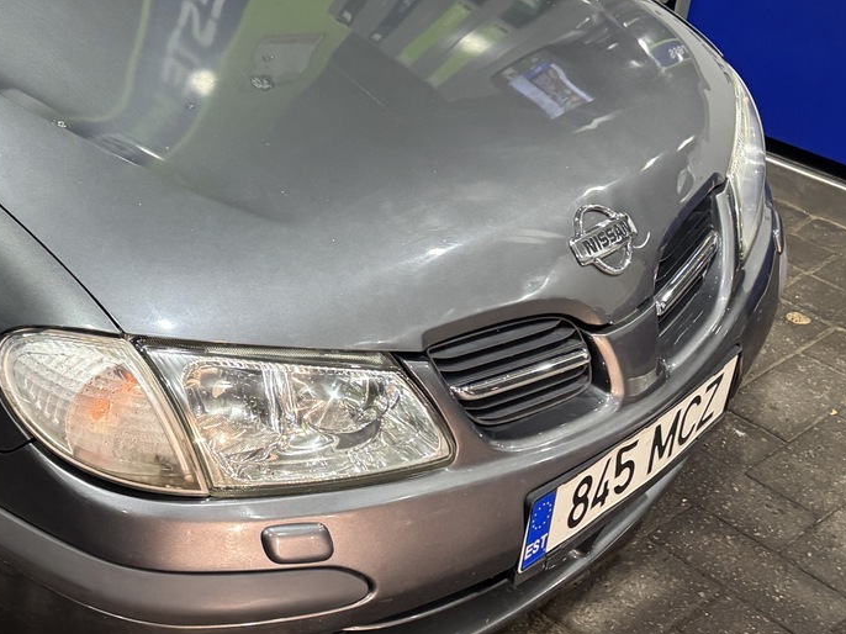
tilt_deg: -21.1
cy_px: 78
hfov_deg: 32.2
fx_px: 1368
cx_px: 43
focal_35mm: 56
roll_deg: -2.2
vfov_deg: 25.4
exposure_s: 1/50
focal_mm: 6.76
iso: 500
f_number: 1.78
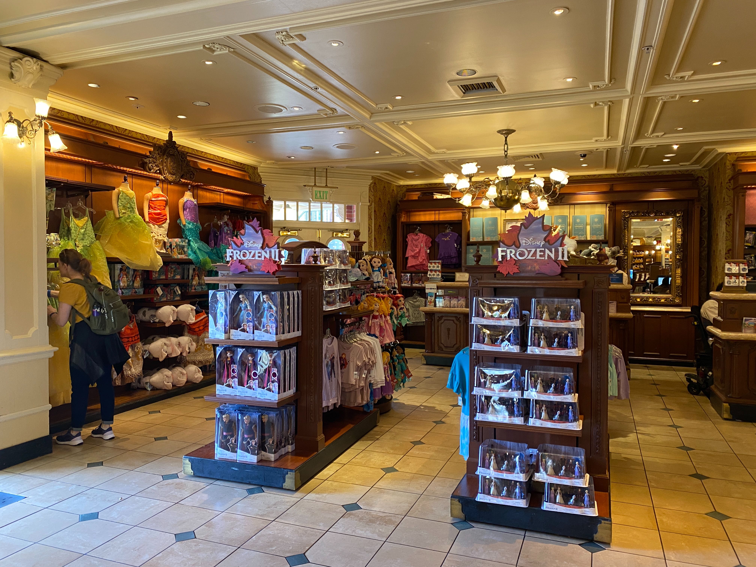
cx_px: 378
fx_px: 568
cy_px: 284
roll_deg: -0.9
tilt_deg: -1.1
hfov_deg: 67.3
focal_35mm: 26
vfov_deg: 53.1
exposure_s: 1/60
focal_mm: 4.25
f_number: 1.8
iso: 160
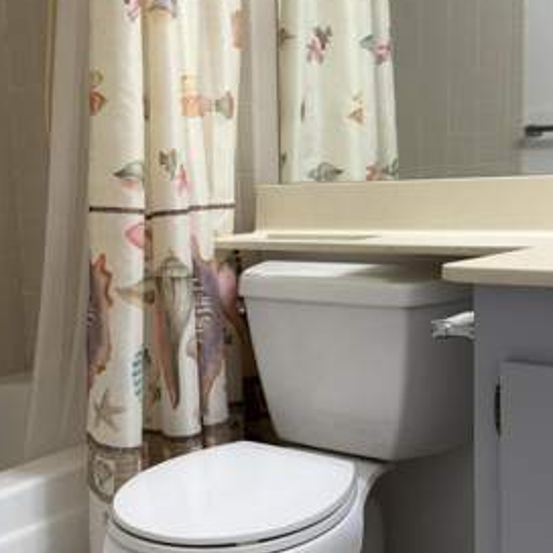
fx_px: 904
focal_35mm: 50
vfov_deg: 34.0
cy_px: 279
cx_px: 236
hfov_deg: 34.0
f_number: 1.78
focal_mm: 6.76
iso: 160
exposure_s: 1/120
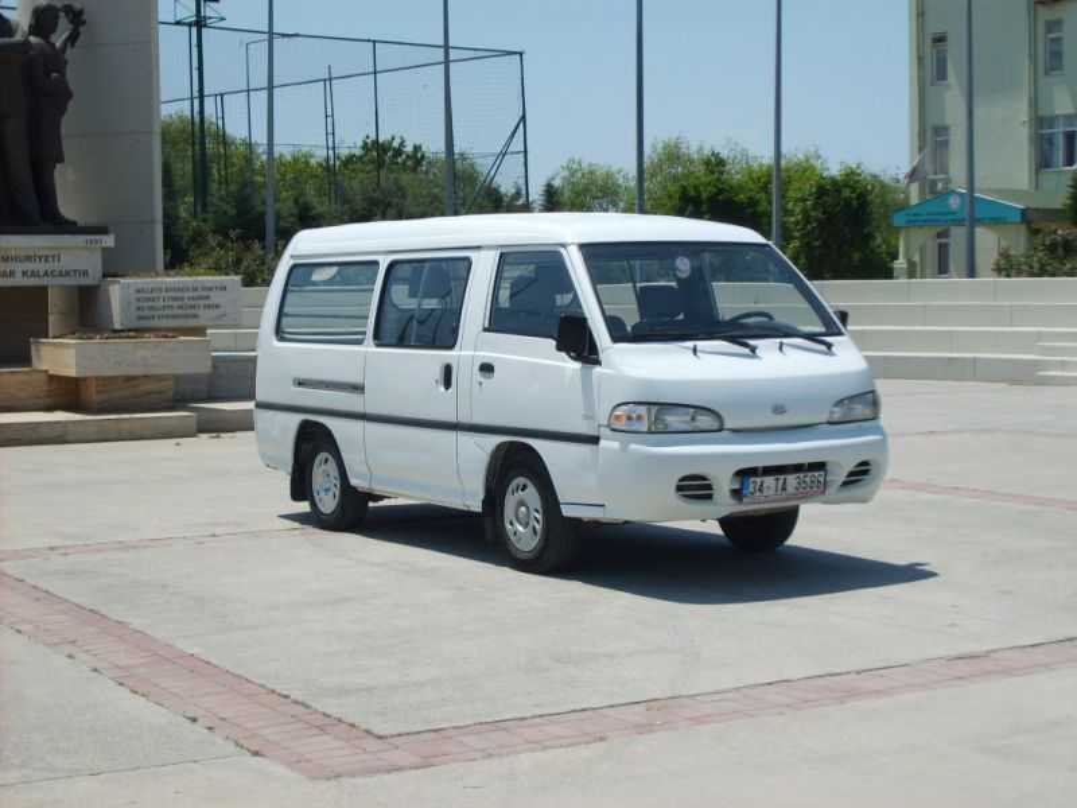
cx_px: 538
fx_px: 1898
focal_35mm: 61
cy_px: 404
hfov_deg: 31.7
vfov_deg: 24.0
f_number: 9.1
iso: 50
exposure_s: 1/180
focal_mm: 10.3
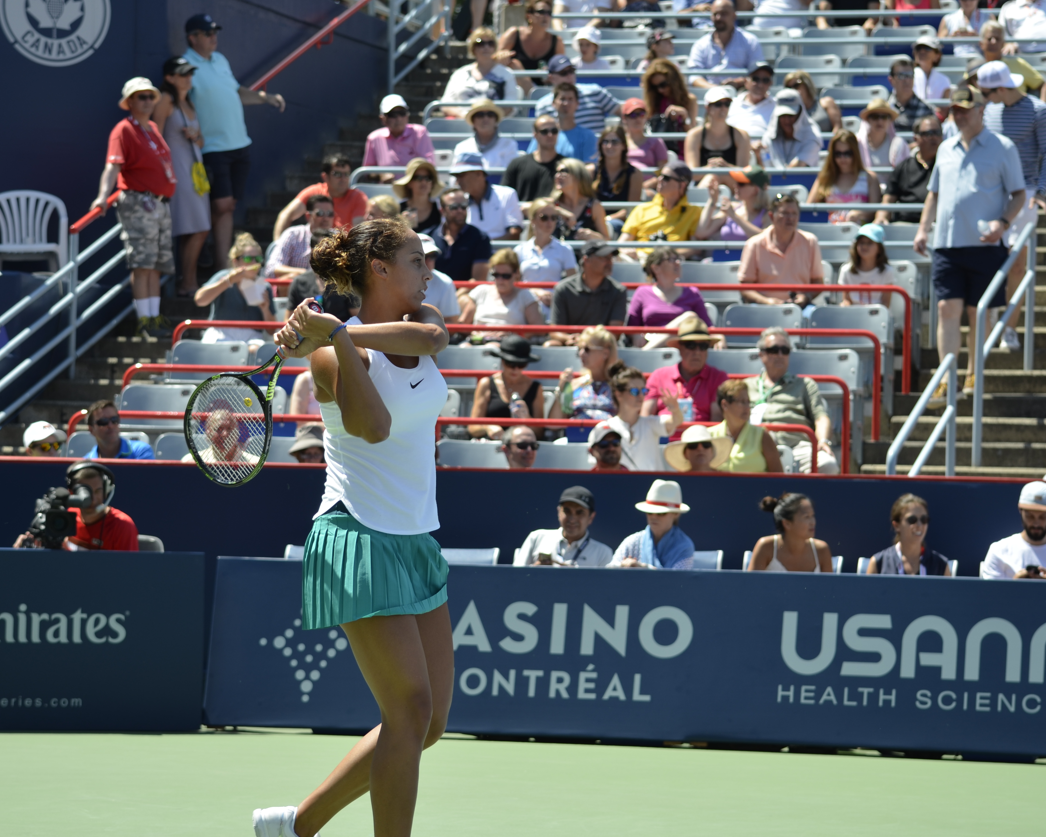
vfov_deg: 10.2
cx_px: 523
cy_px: 400
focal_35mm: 152
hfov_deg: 12.7
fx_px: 4693
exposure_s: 1/400
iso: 100
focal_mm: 85
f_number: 5
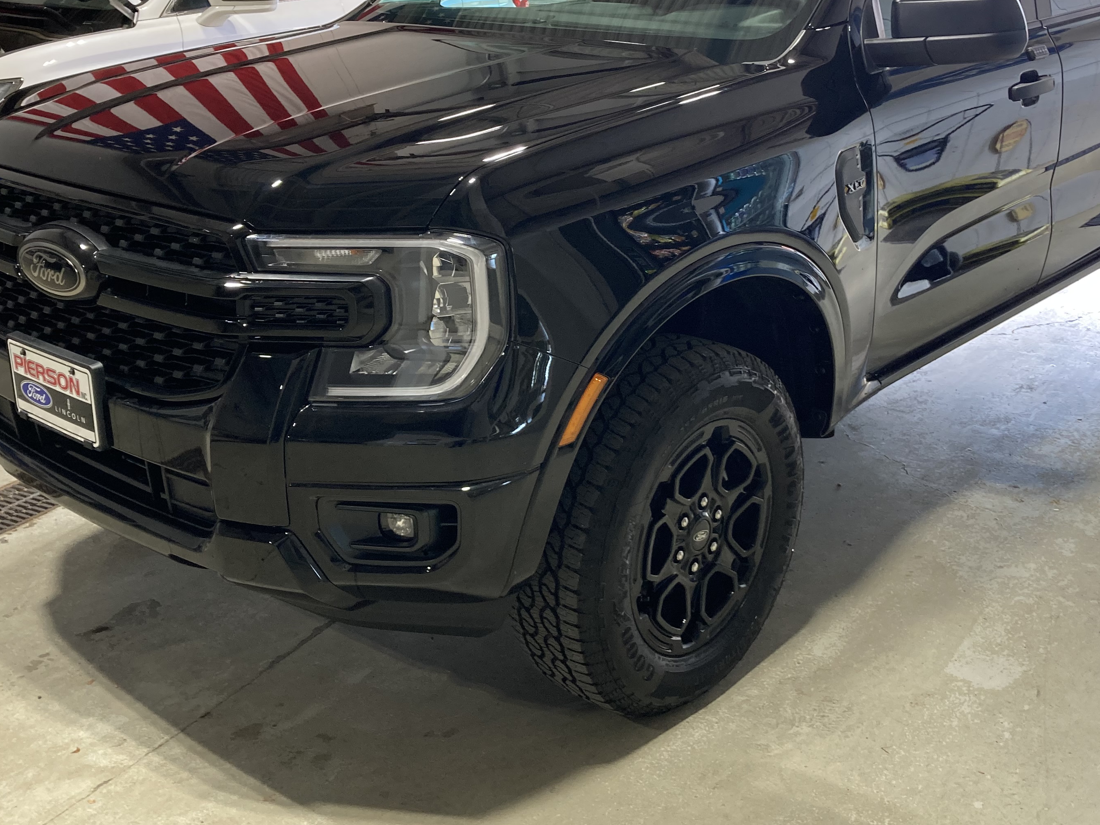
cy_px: 320
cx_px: 619
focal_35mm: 42
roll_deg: -0.7
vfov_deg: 34.2
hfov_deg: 44.7
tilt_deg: -15.5
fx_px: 1335
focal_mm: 3.99
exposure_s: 1/60
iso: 64
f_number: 1.8
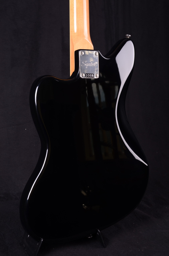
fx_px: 403
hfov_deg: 23.7
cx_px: 84
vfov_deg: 35.1
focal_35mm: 57
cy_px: 128
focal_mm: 38
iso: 200
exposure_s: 1/200
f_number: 11
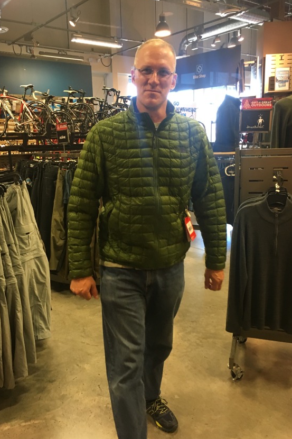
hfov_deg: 42.2
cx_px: 129
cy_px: 220
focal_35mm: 31
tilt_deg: -10.1
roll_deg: +2.8
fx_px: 377
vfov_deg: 60.3
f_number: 2.2
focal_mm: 4.15
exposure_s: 1/30
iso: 125
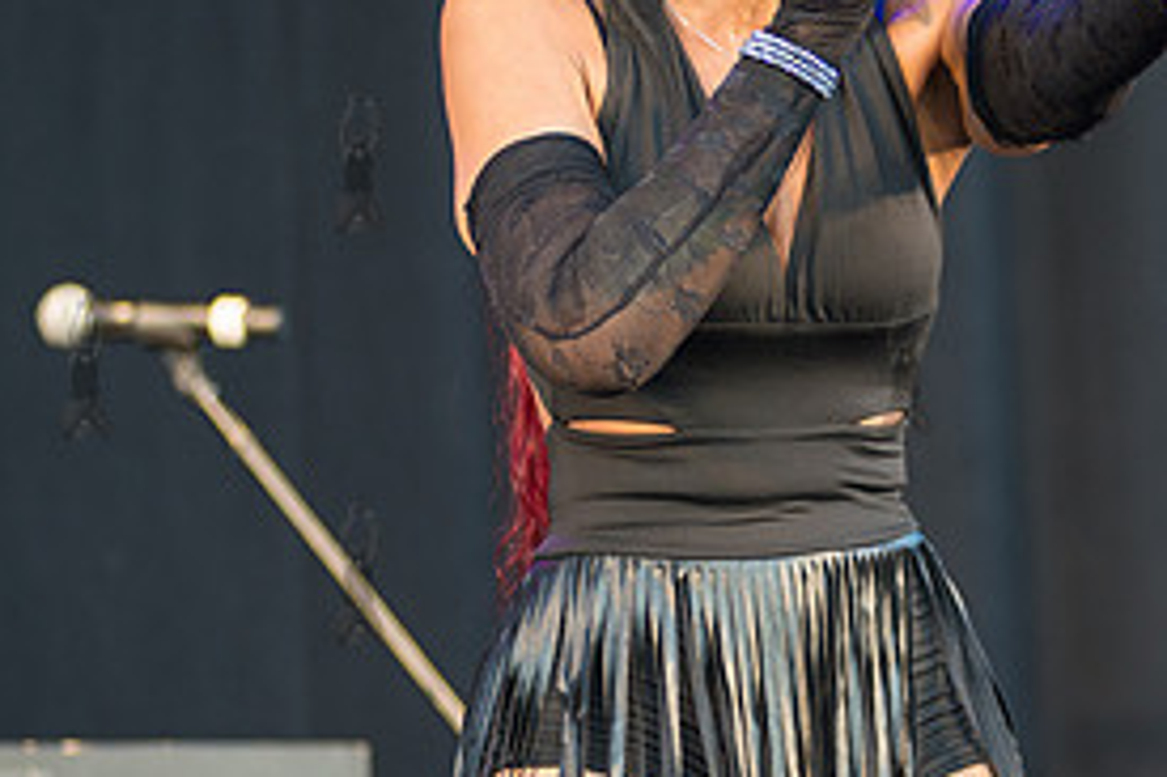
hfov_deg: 9.7
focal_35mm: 211
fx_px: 6836
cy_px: 363
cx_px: 904
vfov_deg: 6.5
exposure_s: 1/500
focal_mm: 100
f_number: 2.8
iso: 1000
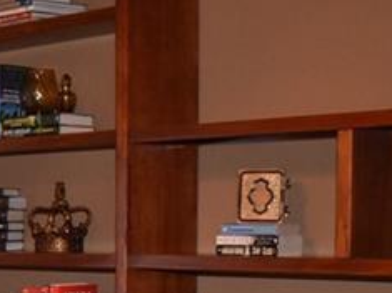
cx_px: -259
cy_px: 380
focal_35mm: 113
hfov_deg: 15.5
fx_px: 1279
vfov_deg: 12.7
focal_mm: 18
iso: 1600
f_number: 4
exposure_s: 1/125
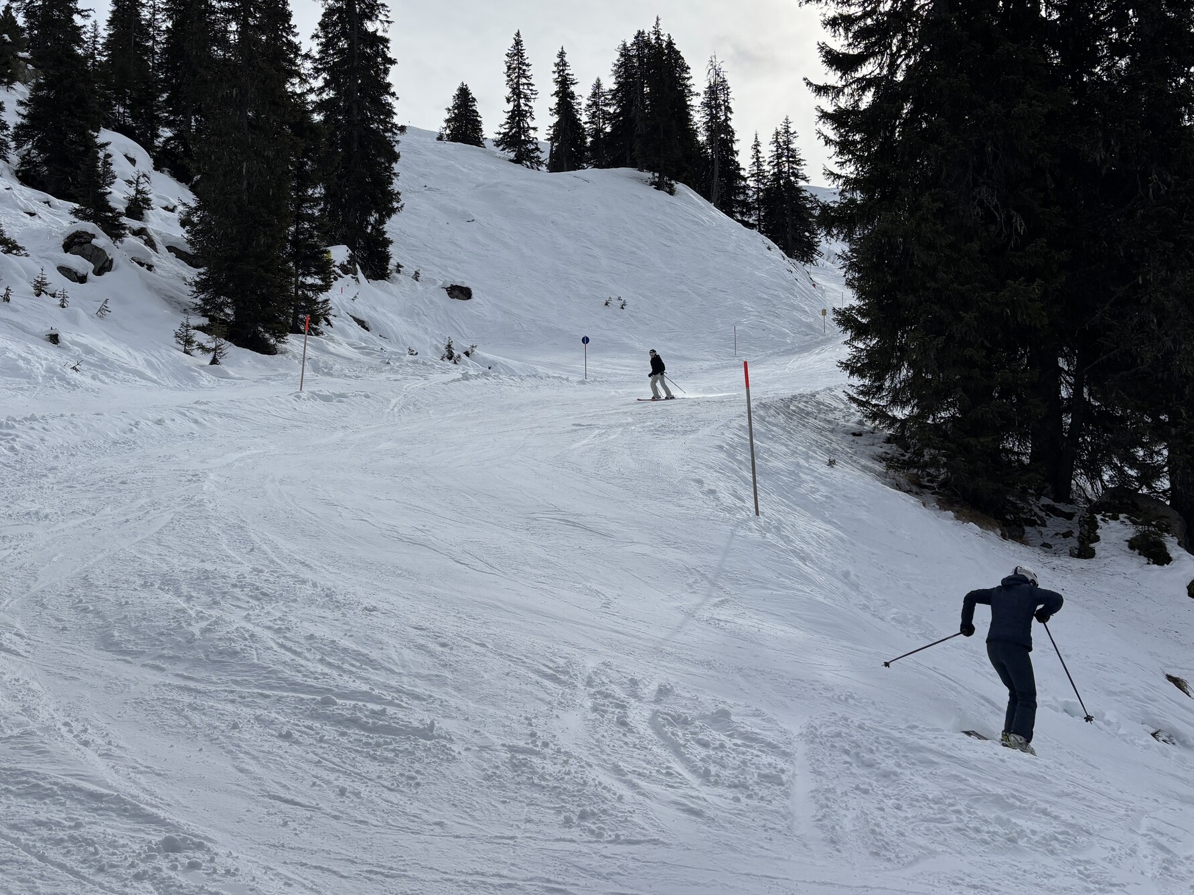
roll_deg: -0.2
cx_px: 482
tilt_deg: +7.2
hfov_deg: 52.3
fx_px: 1207
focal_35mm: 35
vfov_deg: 40.3
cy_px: 319
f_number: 1.6
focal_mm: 5.96
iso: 50
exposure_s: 1/7692
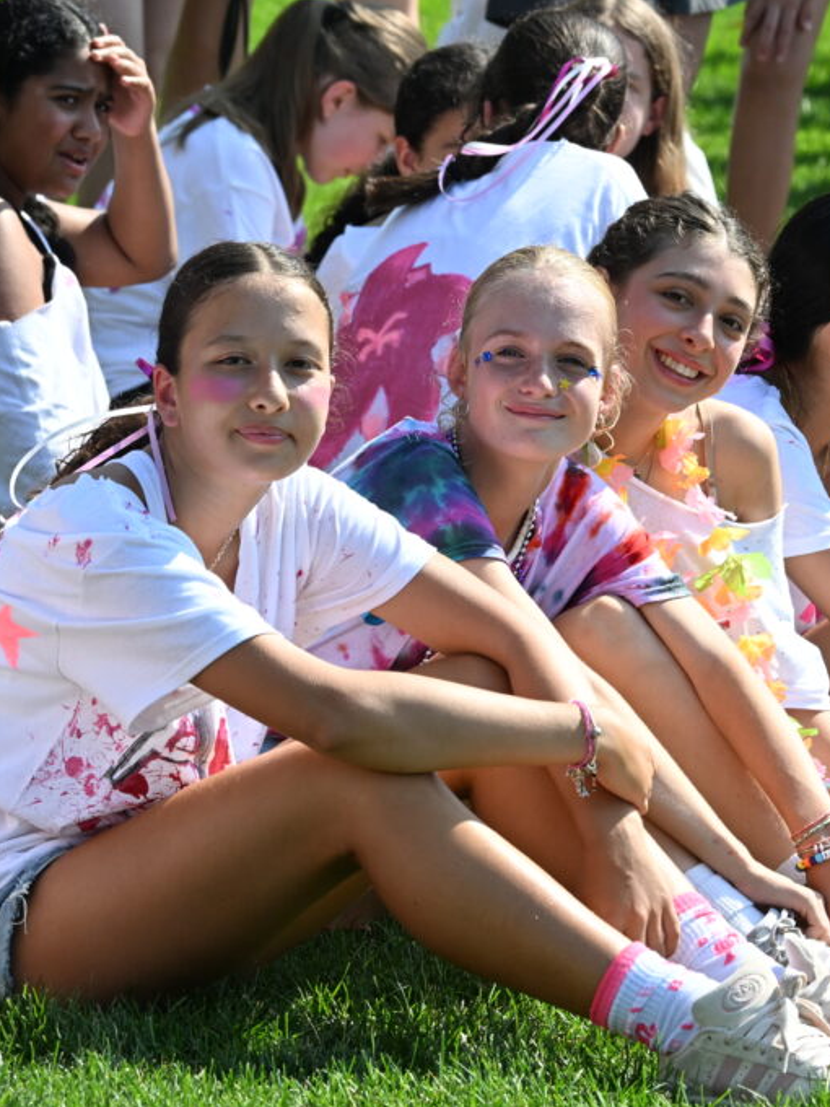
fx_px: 10966
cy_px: 553
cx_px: 412
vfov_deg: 5.8
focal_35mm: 343
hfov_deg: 4.3
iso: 360
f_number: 8
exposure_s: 1/500
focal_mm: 158
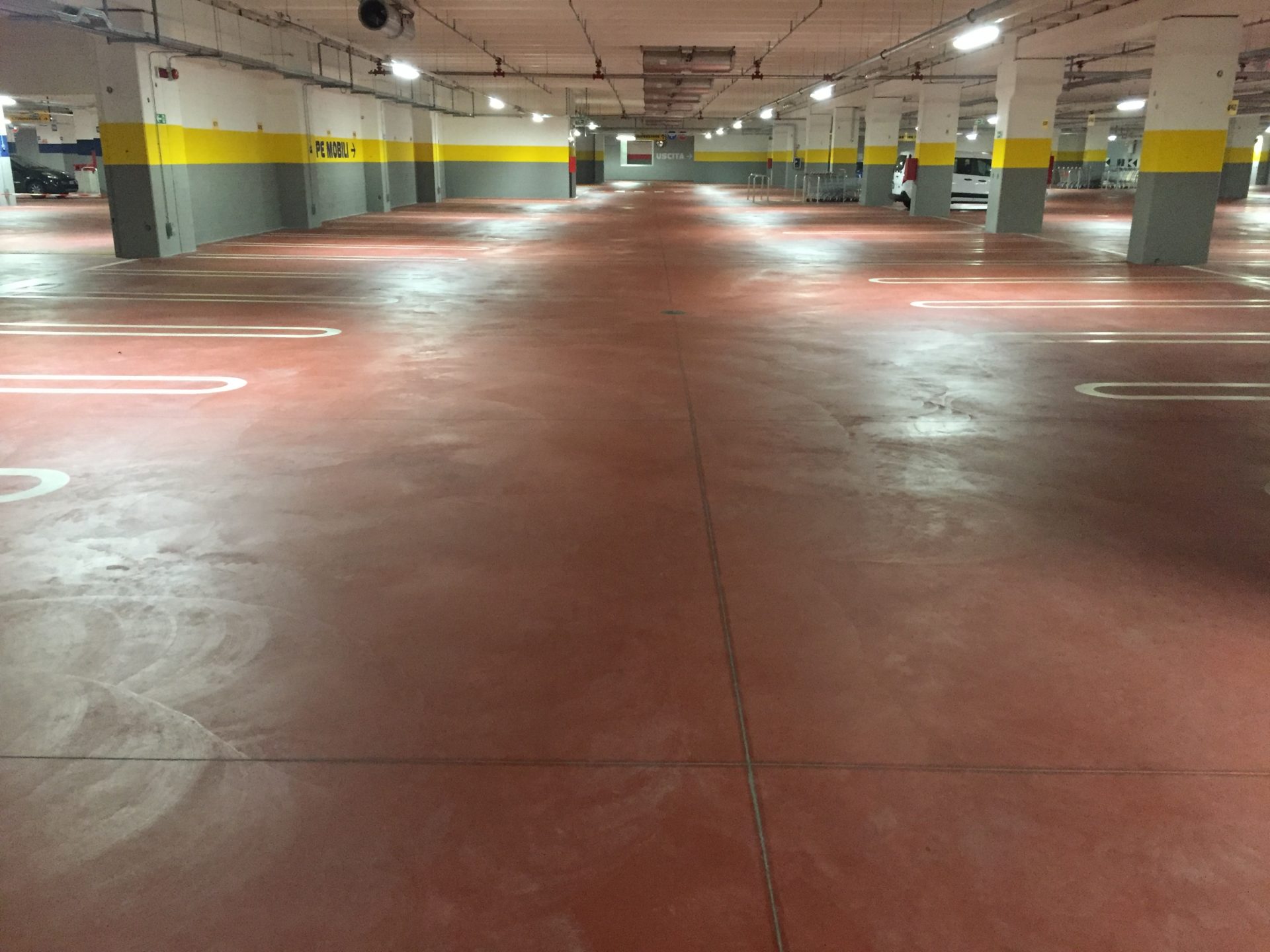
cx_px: 635
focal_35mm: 29
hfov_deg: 61.7
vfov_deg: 48.2
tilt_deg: -17.0
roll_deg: -0.6
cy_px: 476
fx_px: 1064
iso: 250
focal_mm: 4.15
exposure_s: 1/17
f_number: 2.2
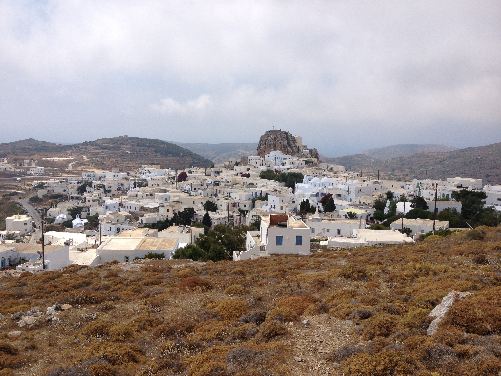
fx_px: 507
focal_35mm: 35
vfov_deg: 40.7
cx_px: 250
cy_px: 188
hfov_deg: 52.6
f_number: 2.4
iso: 50
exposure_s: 1/2632
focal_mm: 4.28
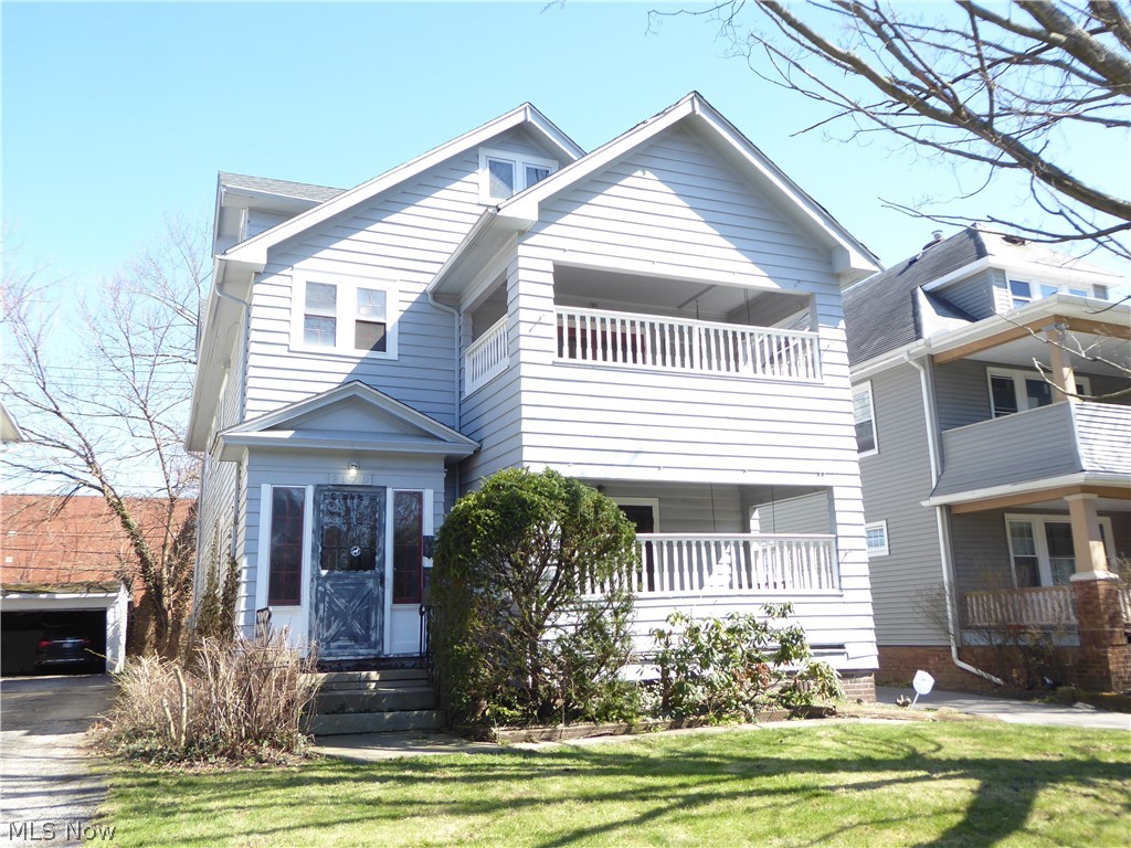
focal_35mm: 29
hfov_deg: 61.7
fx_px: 948
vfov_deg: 48.2
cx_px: 566
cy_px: 424
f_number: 3.5
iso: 80
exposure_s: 1/200
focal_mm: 5
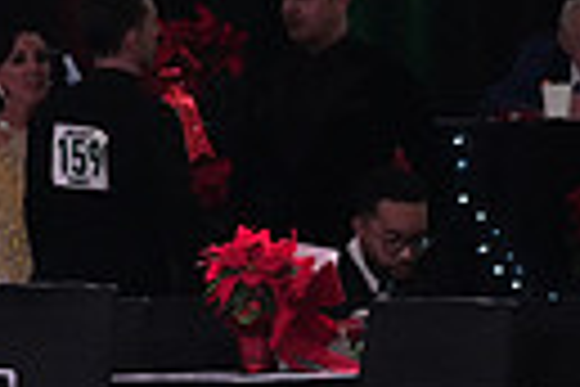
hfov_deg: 4.3
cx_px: -701
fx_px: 7539
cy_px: 488
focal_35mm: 468
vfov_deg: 2.9
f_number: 5.6
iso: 5000
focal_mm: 104
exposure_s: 1/320
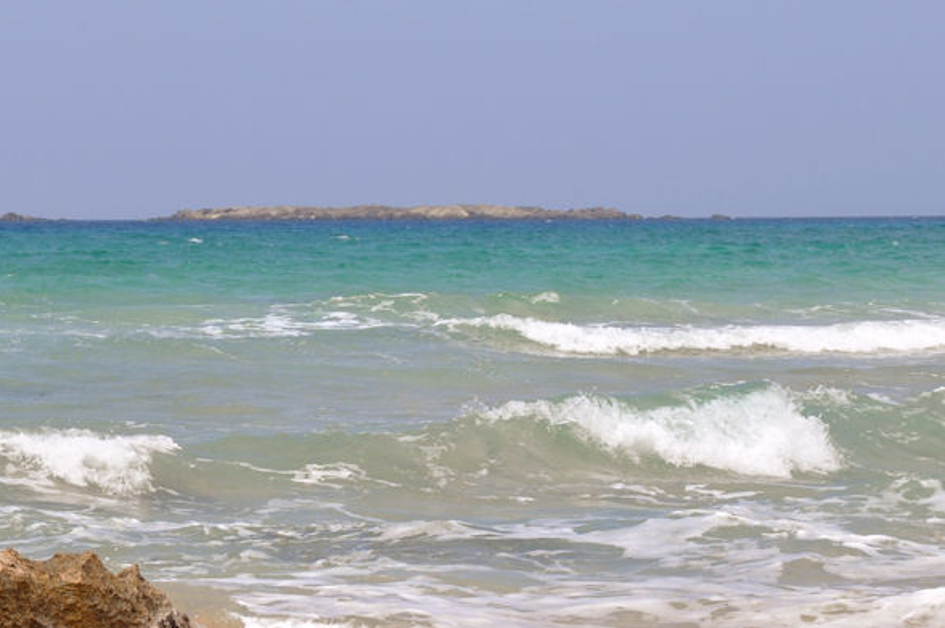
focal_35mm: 153
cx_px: 329
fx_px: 4013
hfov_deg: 13.4
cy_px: 338
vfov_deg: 9.0
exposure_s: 1/500
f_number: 11
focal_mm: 50
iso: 200
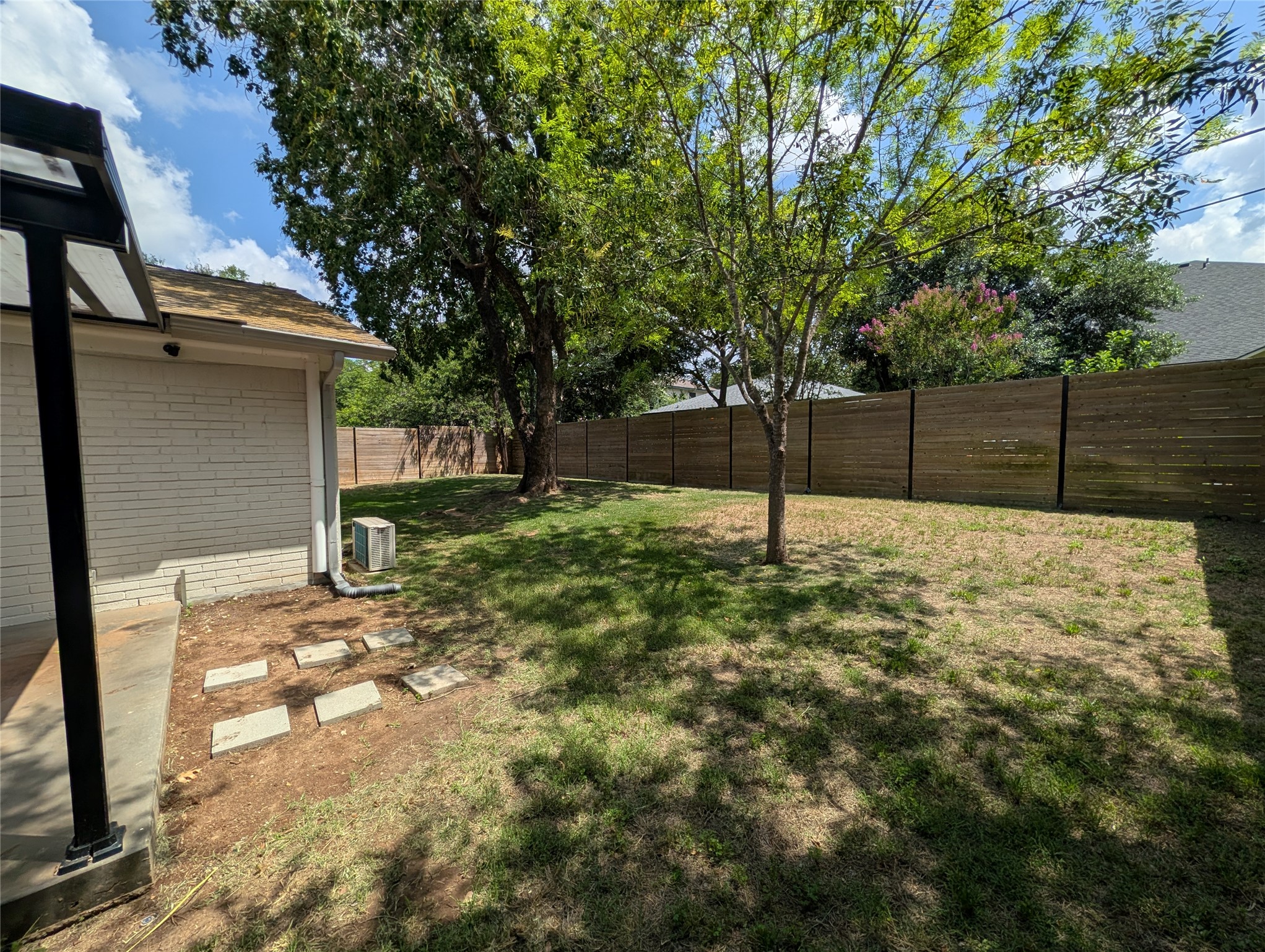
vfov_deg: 94.6
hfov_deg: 110.5
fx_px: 439
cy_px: 476
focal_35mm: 12
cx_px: 632
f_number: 1.7
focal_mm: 2.02
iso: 54
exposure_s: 1/3663
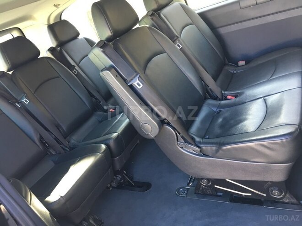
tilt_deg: -23.4
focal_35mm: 29
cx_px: 151
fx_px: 253
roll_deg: +25.2
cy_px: 113
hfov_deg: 61.7
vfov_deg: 48.2
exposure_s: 1/33
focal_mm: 4.15
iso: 80
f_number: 2.2
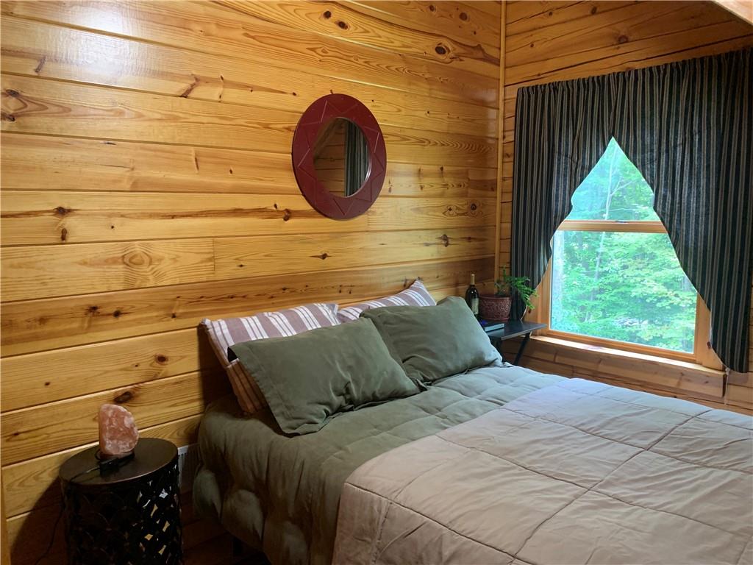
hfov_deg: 67.3
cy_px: 282
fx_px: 566
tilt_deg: -7.4
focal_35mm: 26
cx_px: 376
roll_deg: +0.6
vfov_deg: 53.1
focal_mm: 4.25
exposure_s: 1/40
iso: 250
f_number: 1.8
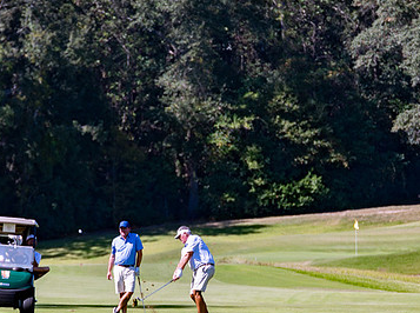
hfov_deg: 3.2
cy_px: 258
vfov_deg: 2.4
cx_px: 242
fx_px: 7590
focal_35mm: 627
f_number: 4
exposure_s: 1/1000
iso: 100
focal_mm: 200
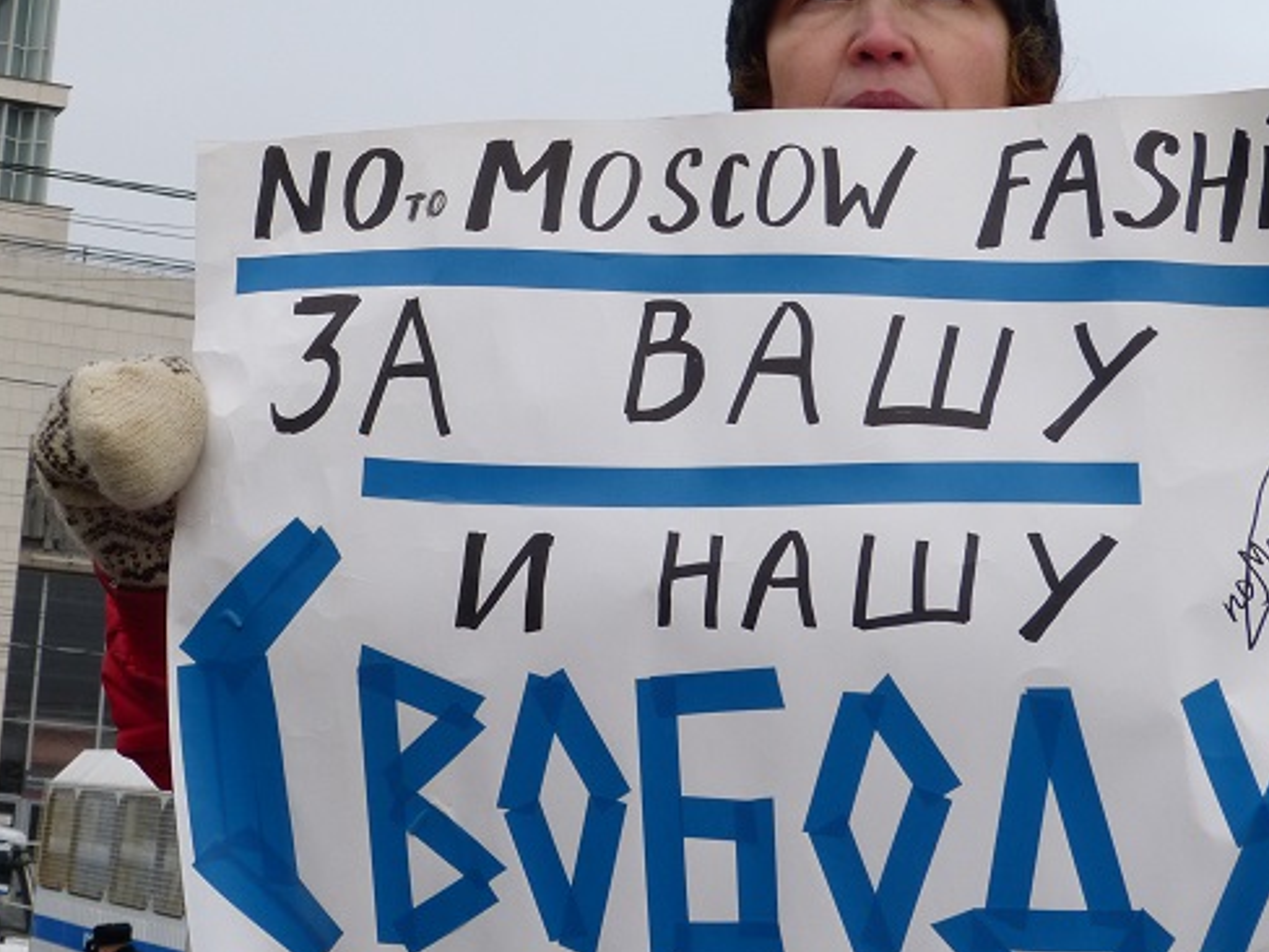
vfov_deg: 23.6
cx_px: 705
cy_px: 338
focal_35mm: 62
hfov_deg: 31.2
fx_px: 2273
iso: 100
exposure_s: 1/320
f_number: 4
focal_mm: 7.4
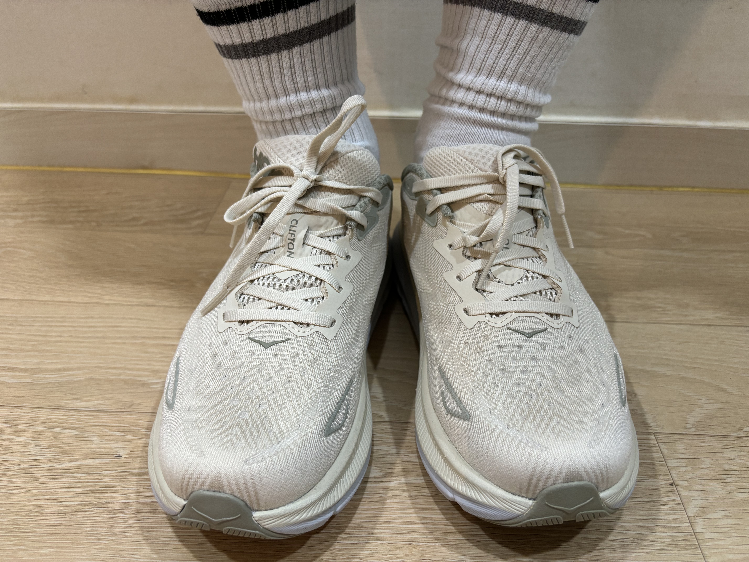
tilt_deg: -36.2
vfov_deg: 53.1
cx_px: 374
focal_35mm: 26
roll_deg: -0.6
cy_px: 281
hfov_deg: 67.3
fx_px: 563
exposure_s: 1/60
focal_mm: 5.96
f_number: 1.6
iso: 160
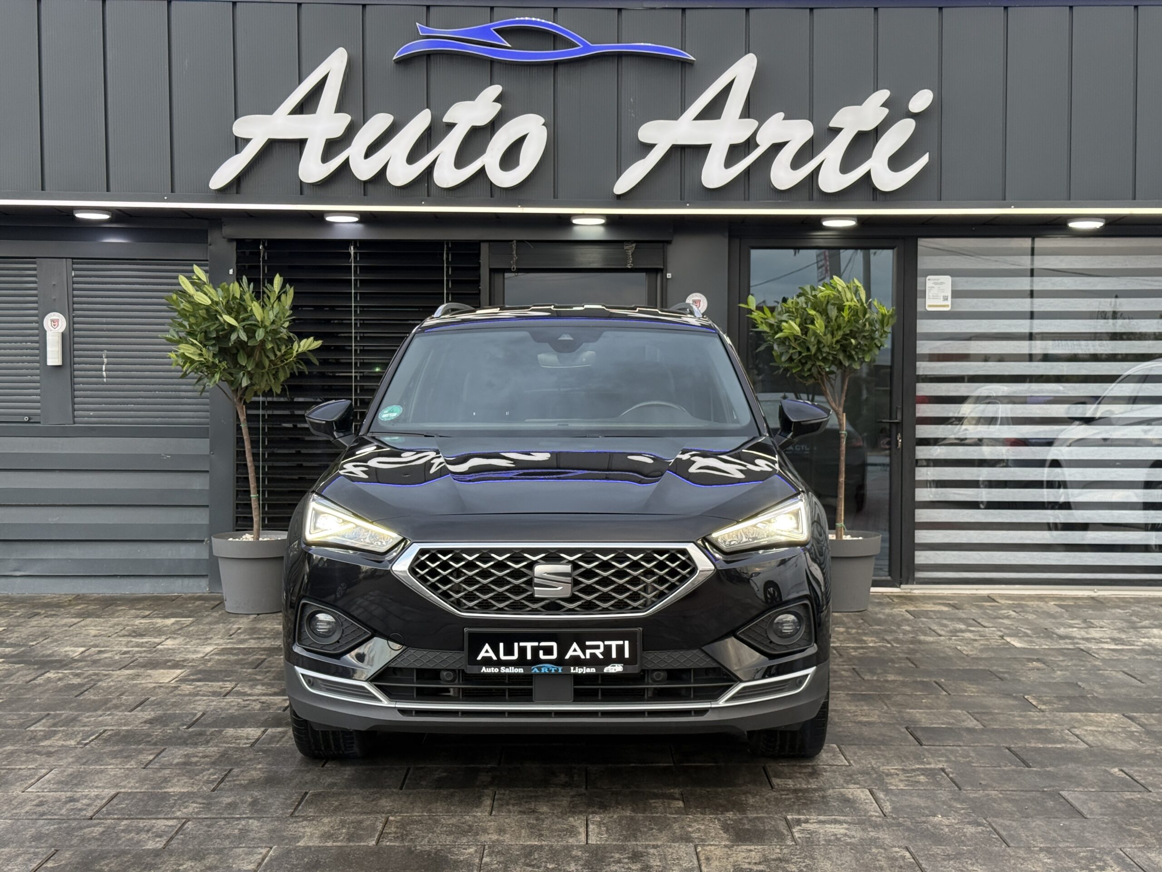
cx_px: 581
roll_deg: +0.0
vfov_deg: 30.3
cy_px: 436
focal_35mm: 48
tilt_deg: -0.8
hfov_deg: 39.7
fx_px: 1611
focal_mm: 6.76
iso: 160
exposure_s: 1/203
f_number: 1.78
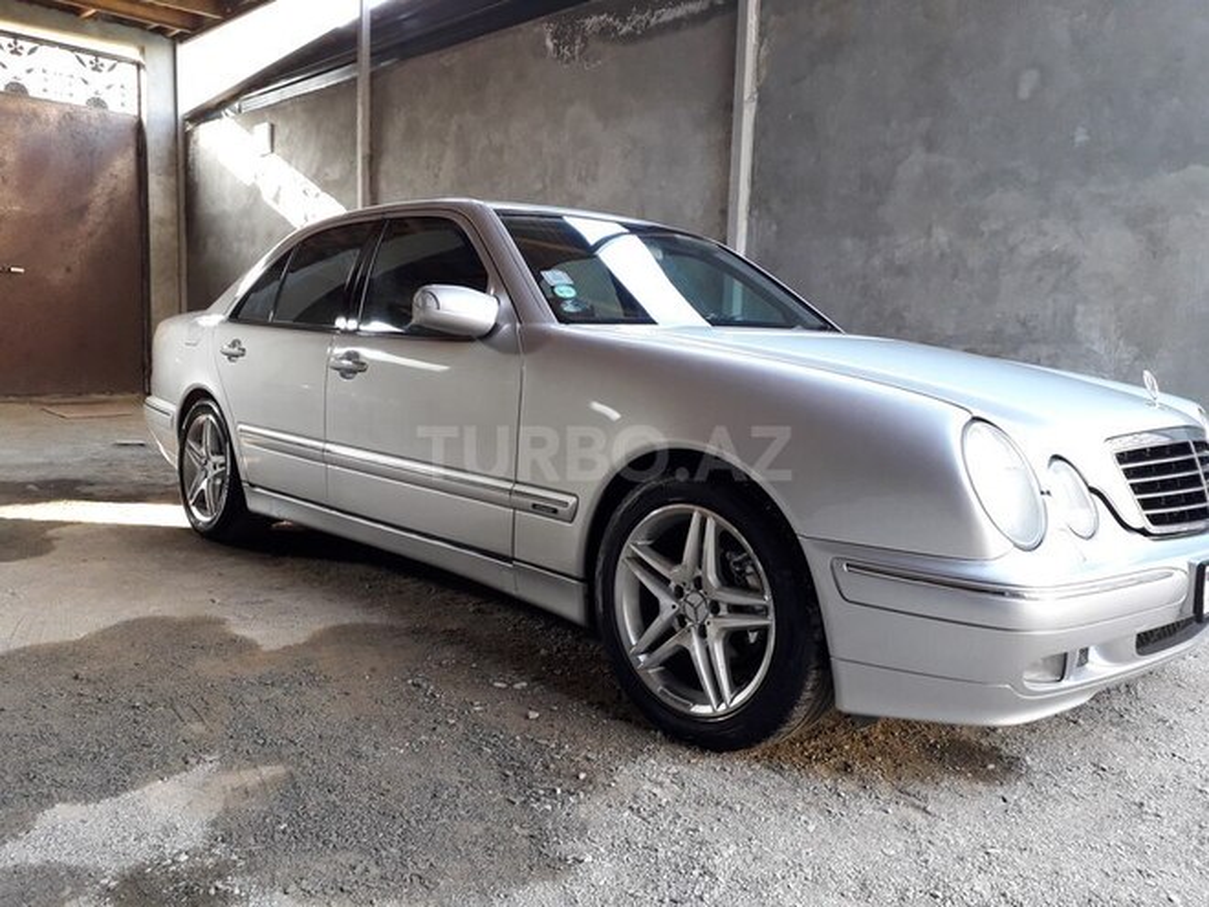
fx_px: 943
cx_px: 604
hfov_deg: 65.3
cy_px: 454
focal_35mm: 27
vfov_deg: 51.4
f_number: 1.9
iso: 100
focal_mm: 3.6
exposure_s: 1/50
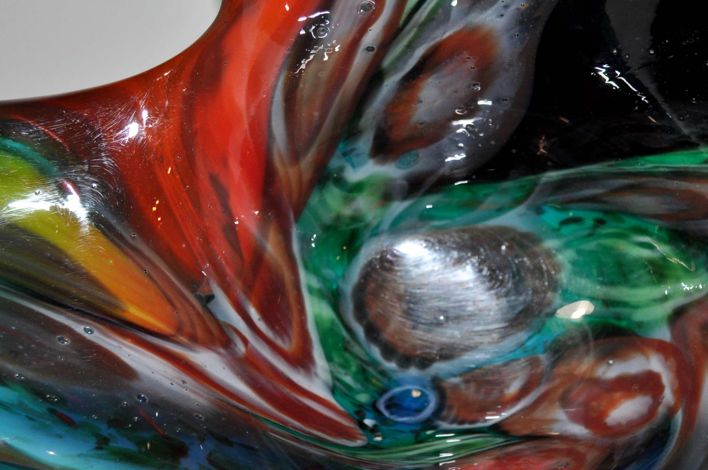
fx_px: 1532
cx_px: 447
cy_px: 286
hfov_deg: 25.9
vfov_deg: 17.4
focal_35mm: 78
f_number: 4.8
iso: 500
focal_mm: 32
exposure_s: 1/60
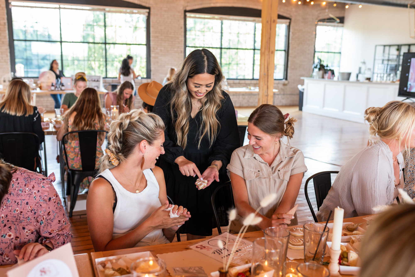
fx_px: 403
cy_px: 138
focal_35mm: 35
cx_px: 208
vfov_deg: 37.8
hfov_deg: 54.4
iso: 640
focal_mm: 35
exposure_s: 1/80
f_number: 3.5
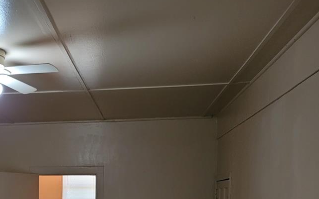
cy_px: 233
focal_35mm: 53
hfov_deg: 36.4
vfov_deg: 22.6
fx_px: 461
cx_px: 47
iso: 400
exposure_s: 1/39
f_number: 1.8
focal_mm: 7
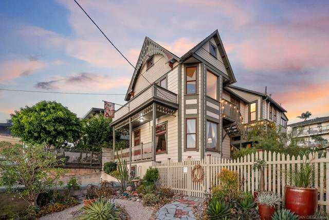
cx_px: 164
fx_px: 183
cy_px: 110
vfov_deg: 62.0
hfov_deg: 83.9
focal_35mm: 20
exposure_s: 1/6
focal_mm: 20
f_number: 7.1
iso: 800
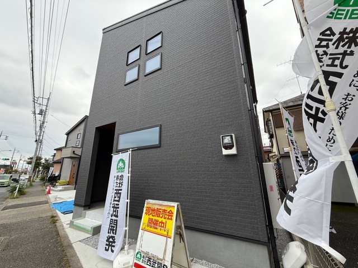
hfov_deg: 102.1
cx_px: 179
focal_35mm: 14
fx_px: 145
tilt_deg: +17.0
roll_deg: +0.5
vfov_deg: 85.7
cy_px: 134
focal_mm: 2.22
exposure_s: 1/424
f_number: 2.2
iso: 64
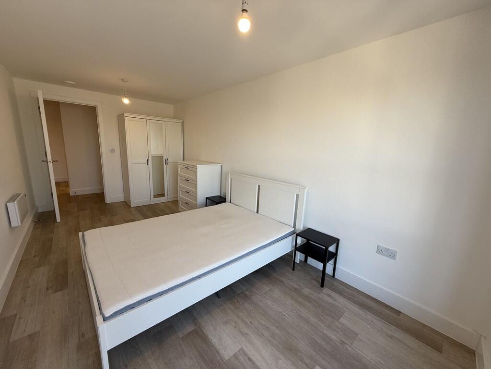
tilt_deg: -10.6
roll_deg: -1.0
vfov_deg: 85.7
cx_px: 246
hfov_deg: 102.1
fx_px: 199
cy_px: 184
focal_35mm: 14
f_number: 2.2
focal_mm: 2.22
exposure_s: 1/99
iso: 40
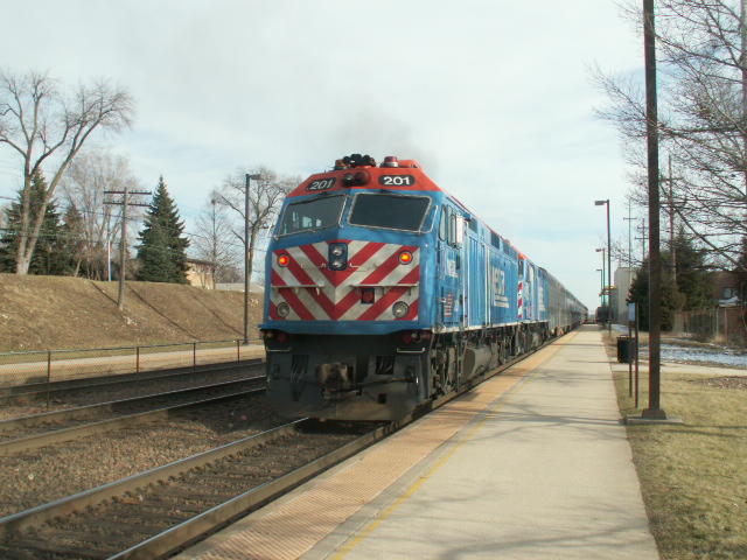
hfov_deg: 52.6
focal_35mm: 35
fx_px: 755
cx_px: 374
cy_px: 280
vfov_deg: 40.7
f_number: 5
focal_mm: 5.86
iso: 50
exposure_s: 1/250
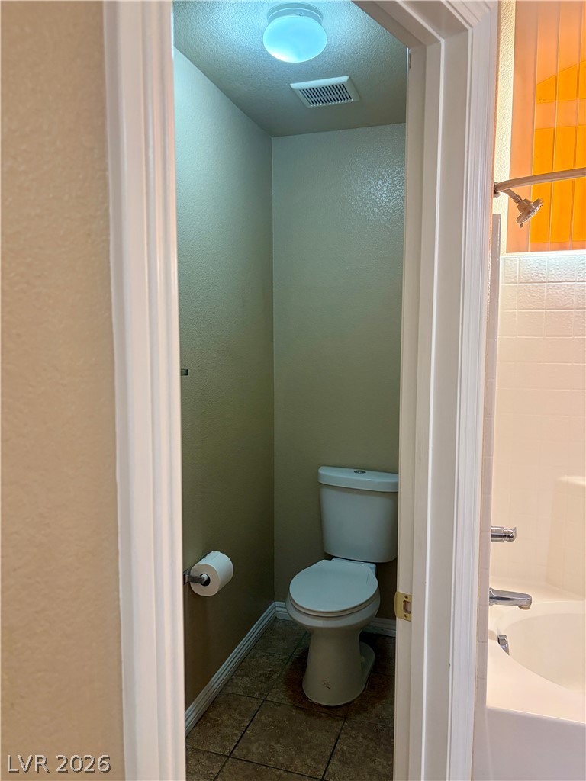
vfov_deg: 67.3
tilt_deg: -4.2
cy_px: 390
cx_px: 293
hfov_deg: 53.1
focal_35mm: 26
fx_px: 587
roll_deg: +0.0
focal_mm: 5.96
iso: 200
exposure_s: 1/120
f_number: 1.6
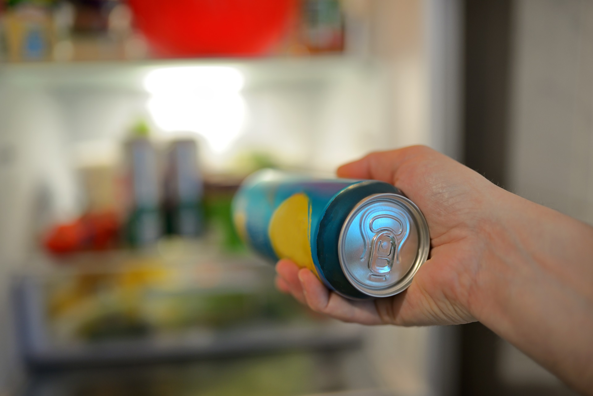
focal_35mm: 35
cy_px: 198
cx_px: 296
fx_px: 577
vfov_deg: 37.9
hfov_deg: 54.4
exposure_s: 1/60
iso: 200
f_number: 1.8
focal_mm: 35
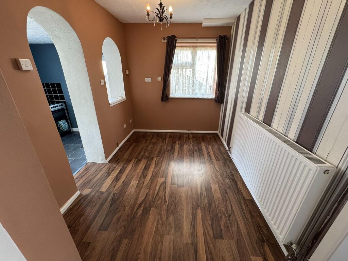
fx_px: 141
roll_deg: -0.9
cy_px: 130
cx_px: 174
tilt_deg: -21.2
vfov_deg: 85.7
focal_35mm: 14
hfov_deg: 102.1
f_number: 2.2
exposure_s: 1/100
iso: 250
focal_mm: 2.22
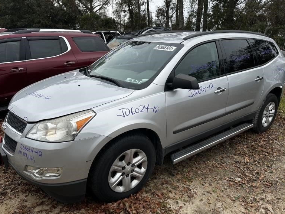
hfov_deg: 69.4
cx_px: 140
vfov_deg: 54.9
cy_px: 106
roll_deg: -2.4
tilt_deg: -14.3
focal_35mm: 25
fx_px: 206
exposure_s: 1/1812
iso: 80
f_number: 1.78
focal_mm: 6.86
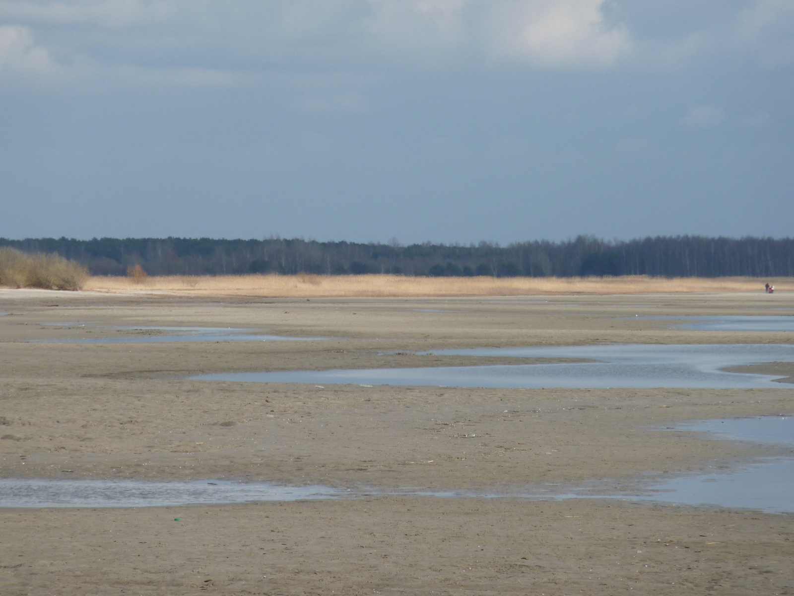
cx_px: 397
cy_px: 298
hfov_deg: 6.6
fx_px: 6881
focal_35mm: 300
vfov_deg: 5.0
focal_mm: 49.2
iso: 80
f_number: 5.6
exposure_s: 1/500
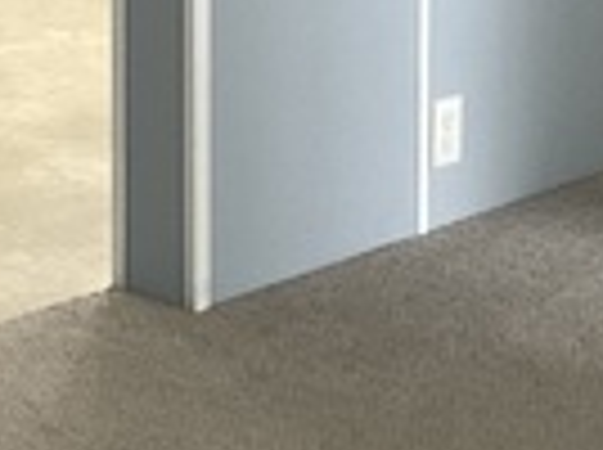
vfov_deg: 10.2
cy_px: -306
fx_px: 2417
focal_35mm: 139
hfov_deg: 13.3
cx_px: -342
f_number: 1.8
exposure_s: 1/60
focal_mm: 3
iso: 125
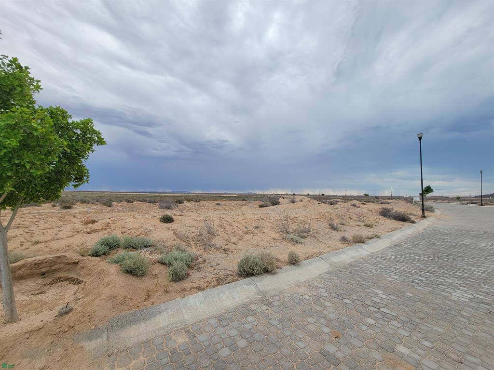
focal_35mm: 13
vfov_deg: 89.9
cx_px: 247
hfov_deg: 106.2
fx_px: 186
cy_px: 185
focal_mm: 2.2
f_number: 2.2
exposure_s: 1/1160
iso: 50
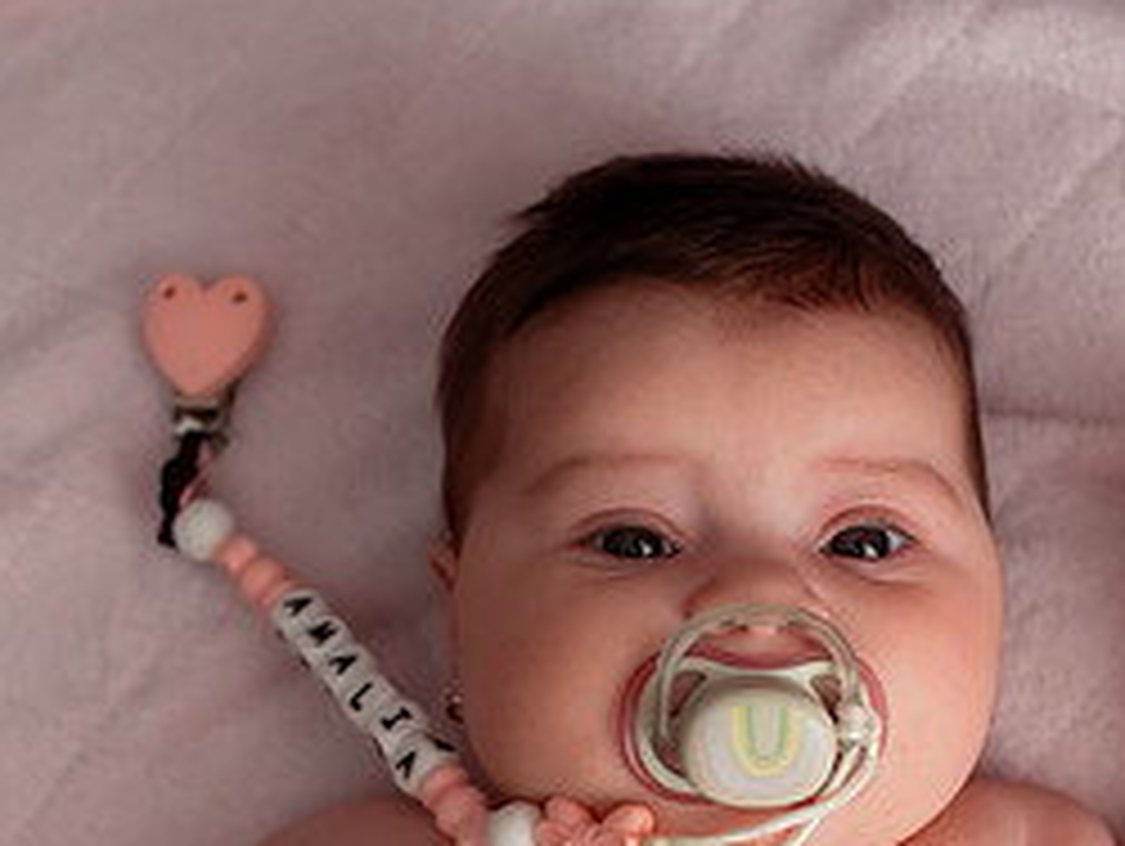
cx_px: 724
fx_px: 2537
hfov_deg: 24.9
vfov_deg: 18.6
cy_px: 785
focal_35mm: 78
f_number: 4
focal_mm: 35
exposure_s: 1/250
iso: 800
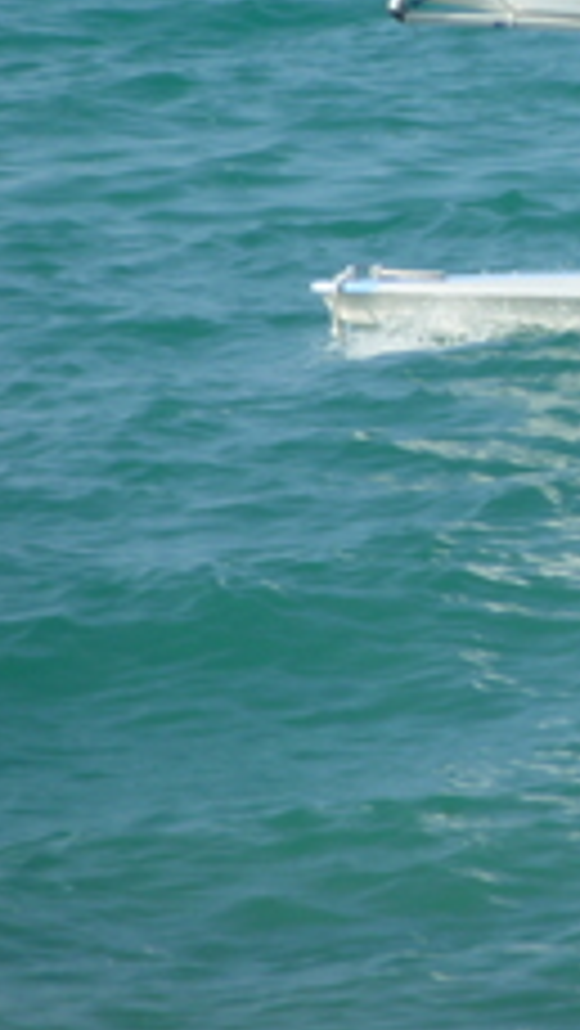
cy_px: 364
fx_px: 15594
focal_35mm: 571
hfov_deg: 2.1
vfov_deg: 3.8
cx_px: 764
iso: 80
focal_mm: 49.2
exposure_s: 1/500
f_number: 4.9
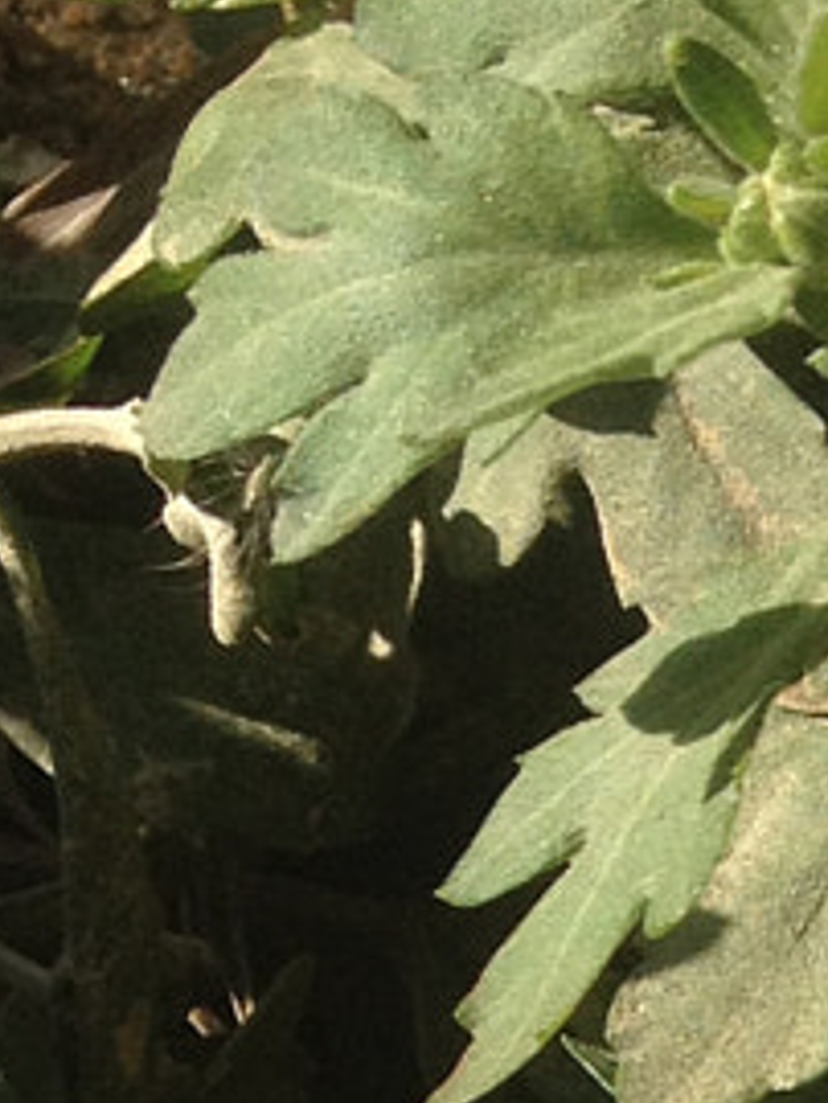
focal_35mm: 208
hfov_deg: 7.1
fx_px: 6628
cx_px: 828
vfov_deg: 8.7
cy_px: 2534
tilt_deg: -71.7
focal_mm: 4.28
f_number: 2.4
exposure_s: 1/1314
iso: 50
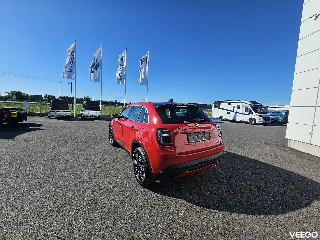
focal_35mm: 13
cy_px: 120
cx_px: 160
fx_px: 120
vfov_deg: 89.9
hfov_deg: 106.2
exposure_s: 1/2723
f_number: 2.2
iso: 50
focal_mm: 2.2
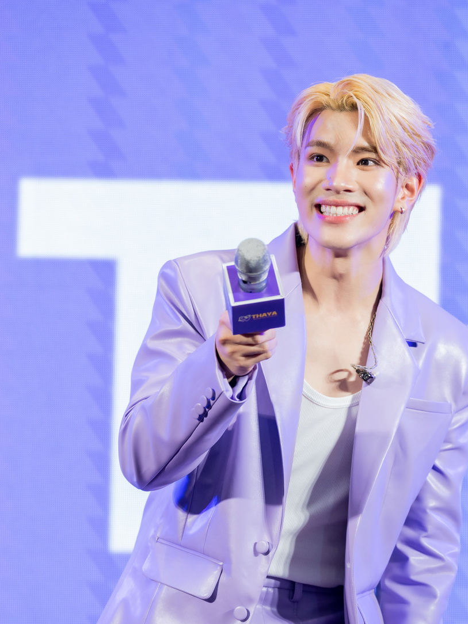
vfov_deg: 8.4
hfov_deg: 6.3
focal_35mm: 237
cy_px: 379
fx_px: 4272
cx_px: 310
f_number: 4
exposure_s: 1/320
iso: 800
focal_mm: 165
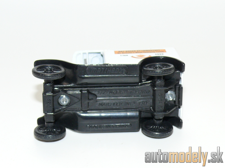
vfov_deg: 15.6
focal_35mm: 95
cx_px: 112
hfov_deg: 20.7
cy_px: 84
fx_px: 617
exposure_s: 1/30
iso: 100
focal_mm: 12.9
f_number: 4
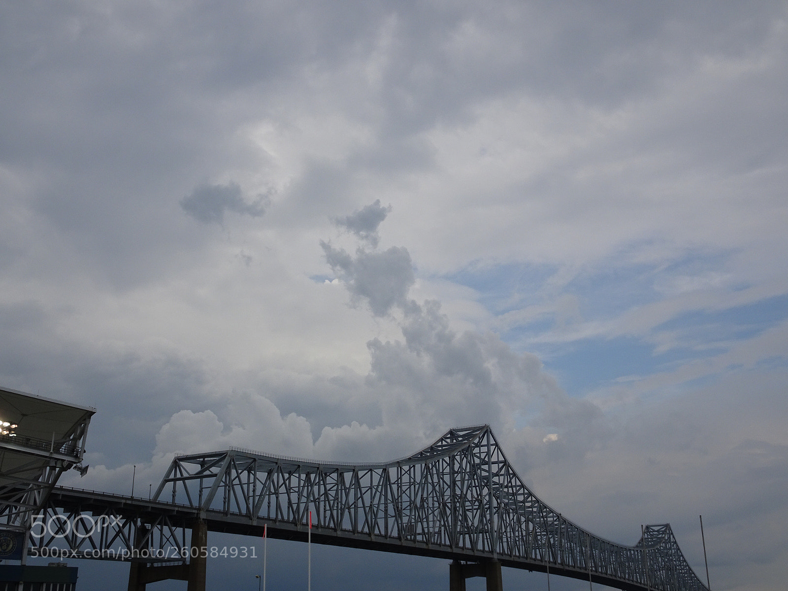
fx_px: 911
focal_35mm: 40
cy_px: 296
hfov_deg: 46.8
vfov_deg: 36.0
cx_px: 394
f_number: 4
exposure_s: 1/800
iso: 80
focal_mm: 6.8
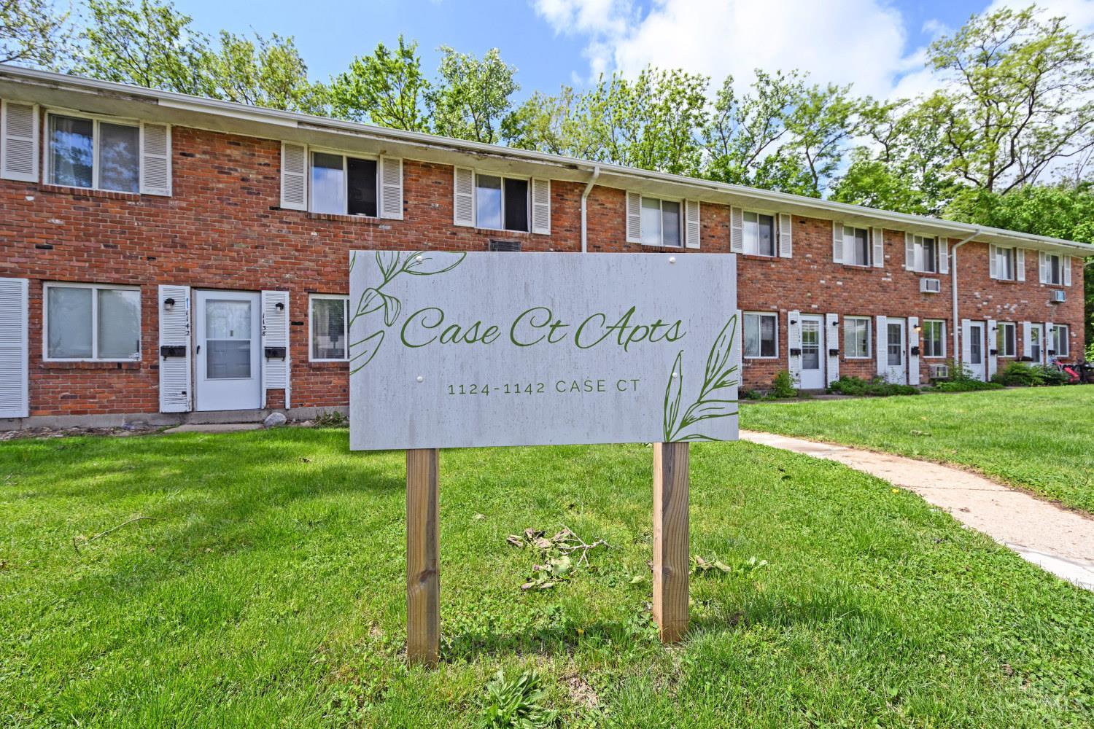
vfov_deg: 81.2
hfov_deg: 104.3
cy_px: 364
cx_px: 547
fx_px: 425
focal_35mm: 14
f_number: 6.3
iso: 100
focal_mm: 14
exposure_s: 1/320
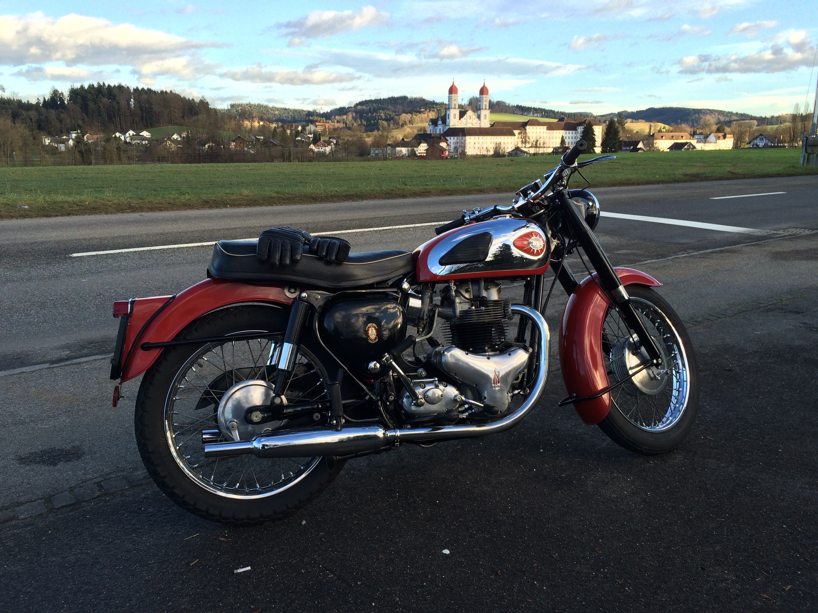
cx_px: 409
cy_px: 306
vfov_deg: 48.2
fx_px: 685
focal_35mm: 29
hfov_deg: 61.7
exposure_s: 1/380
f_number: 2.2
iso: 32
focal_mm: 4.15
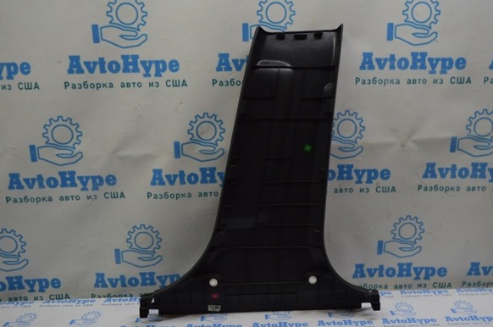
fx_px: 451
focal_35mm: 33
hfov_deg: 57.2
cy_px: 168
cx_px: 269
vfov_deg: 39.8
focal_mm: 20
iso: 400
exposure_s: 1/100
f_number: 5
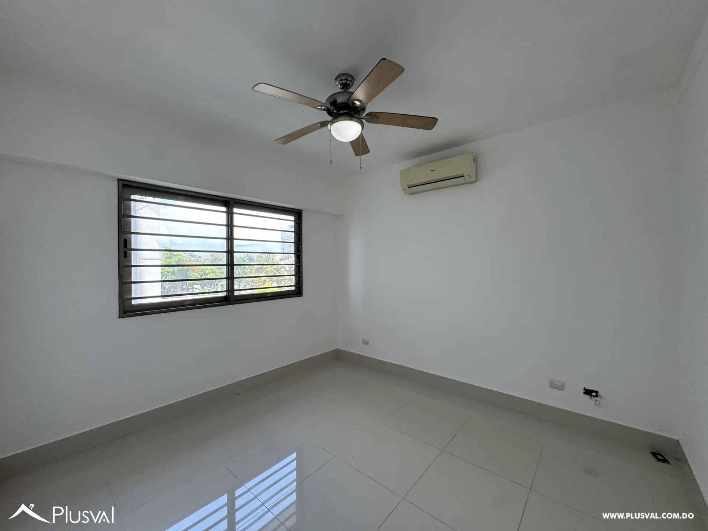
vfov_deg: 85.7
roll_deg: +1.3
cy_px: 266
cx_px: 354
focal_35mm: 14
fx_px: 286
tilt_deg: +0.1
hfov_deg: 102.1
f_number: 2.2
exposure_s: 1/99
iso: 64
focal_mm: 2.22
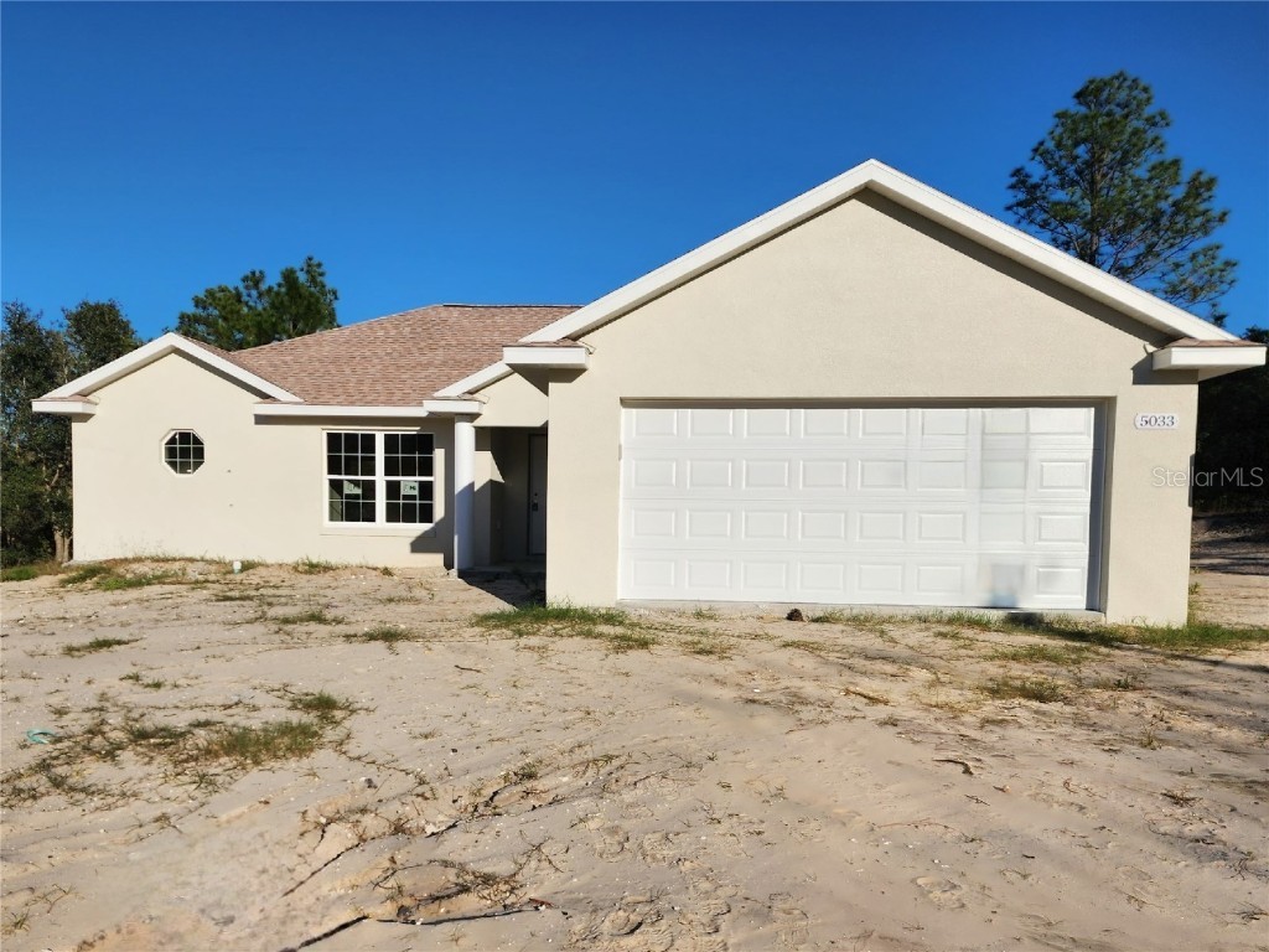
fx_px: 843
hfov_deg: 73.9
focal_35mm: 23
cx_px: 634
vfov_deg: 58.9
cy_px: 476
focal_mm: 6.4
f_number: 1.8
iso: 12
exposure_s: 1/3333
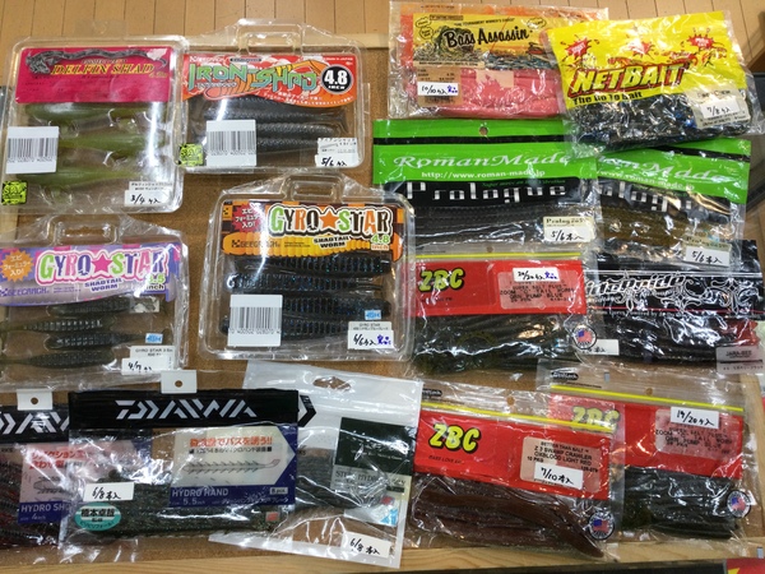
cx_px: 382
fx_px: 685
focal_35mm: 31
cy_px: 287
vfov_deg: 45.4
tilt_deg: -74.9
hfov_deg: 58.4
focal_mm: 3.3
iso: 25
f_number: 2.4
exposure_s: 1/40
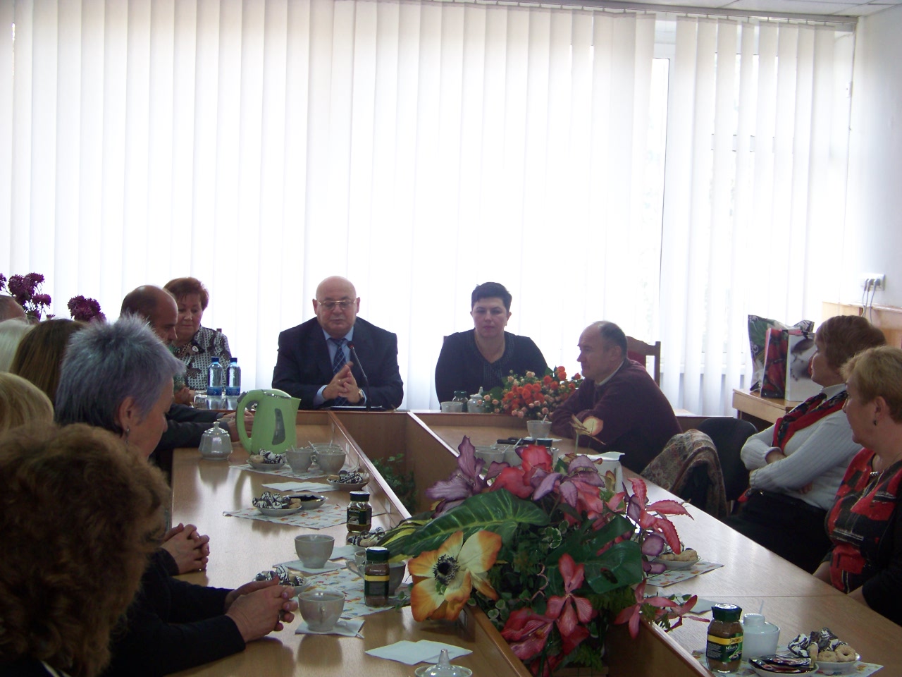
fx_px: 1616
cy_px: 338
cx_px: 451
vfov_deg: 23.7
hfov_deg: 31.2
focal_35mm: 62
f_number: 3.2
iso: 125
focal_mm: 10.5
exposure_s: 1/30
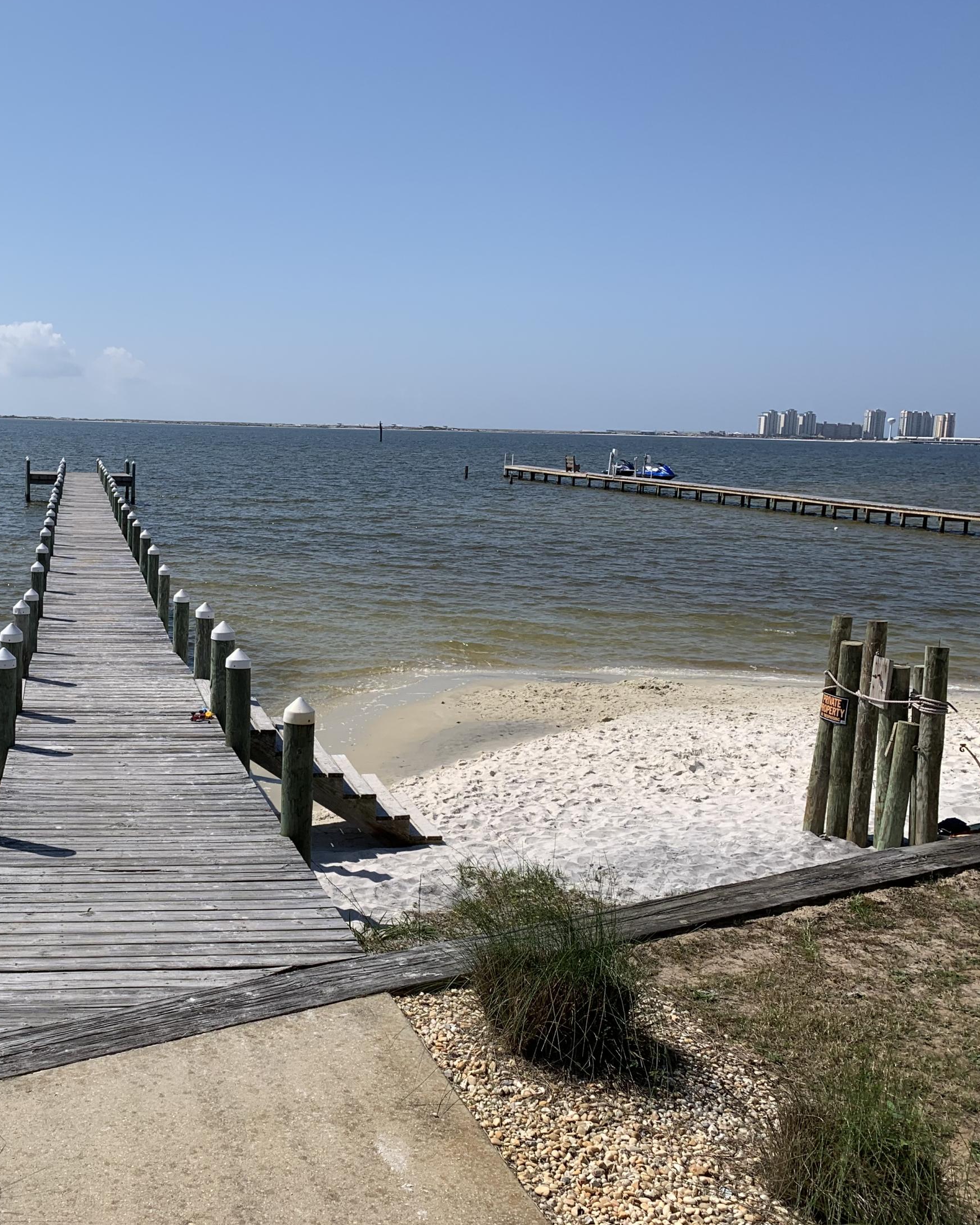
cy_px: 601
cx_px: 209
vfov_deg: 51.5
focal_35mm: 35
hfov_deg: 40.6
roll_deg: -1.9
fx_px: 1269
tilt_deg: -7.5
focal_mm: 4.25
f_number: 1.8
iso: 25
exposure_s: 1/4464
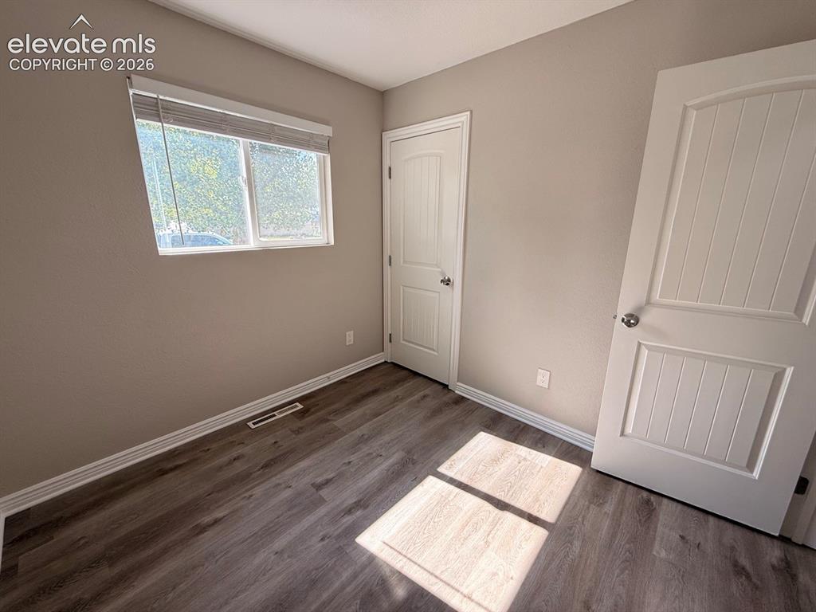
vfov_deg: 85.7
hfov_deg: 102.1
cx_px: 408
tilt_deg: -13.9
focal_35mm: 14
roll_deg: -0.5
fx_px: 330
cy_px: 306
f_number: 2.2
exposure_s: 1/137
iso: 64
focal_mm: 2.22
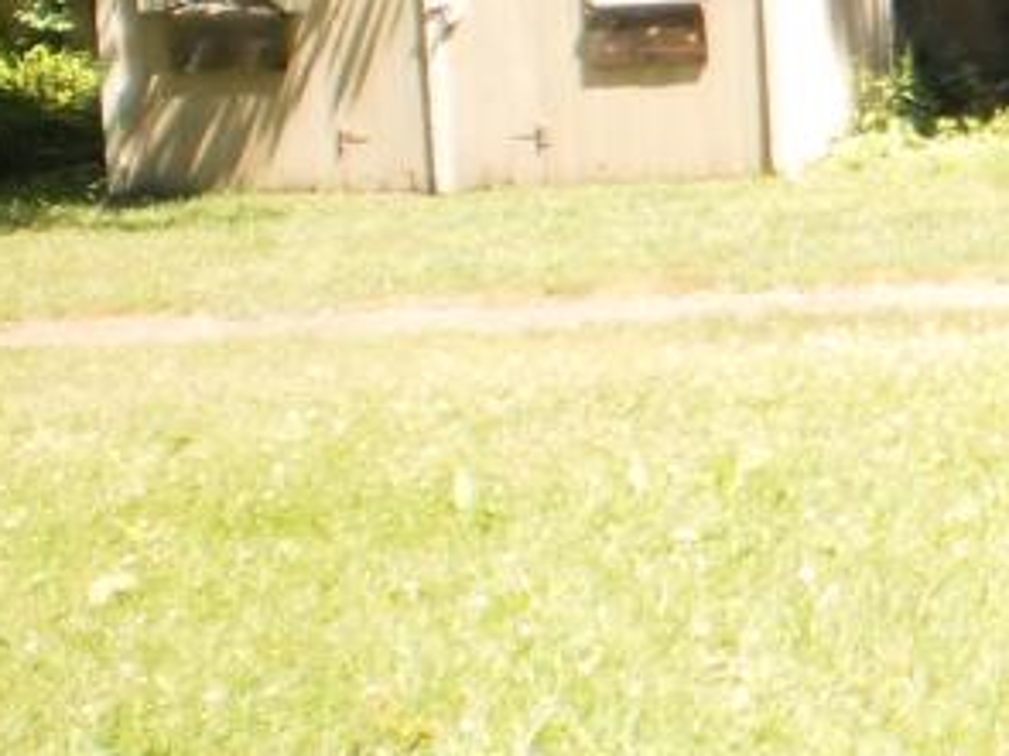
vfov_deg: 11.6
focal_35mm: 125
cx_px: 1625
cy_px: -198
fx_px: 3642
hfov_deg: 14.4
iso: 100
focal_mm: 6.3
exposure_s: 1/250
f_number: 3.1
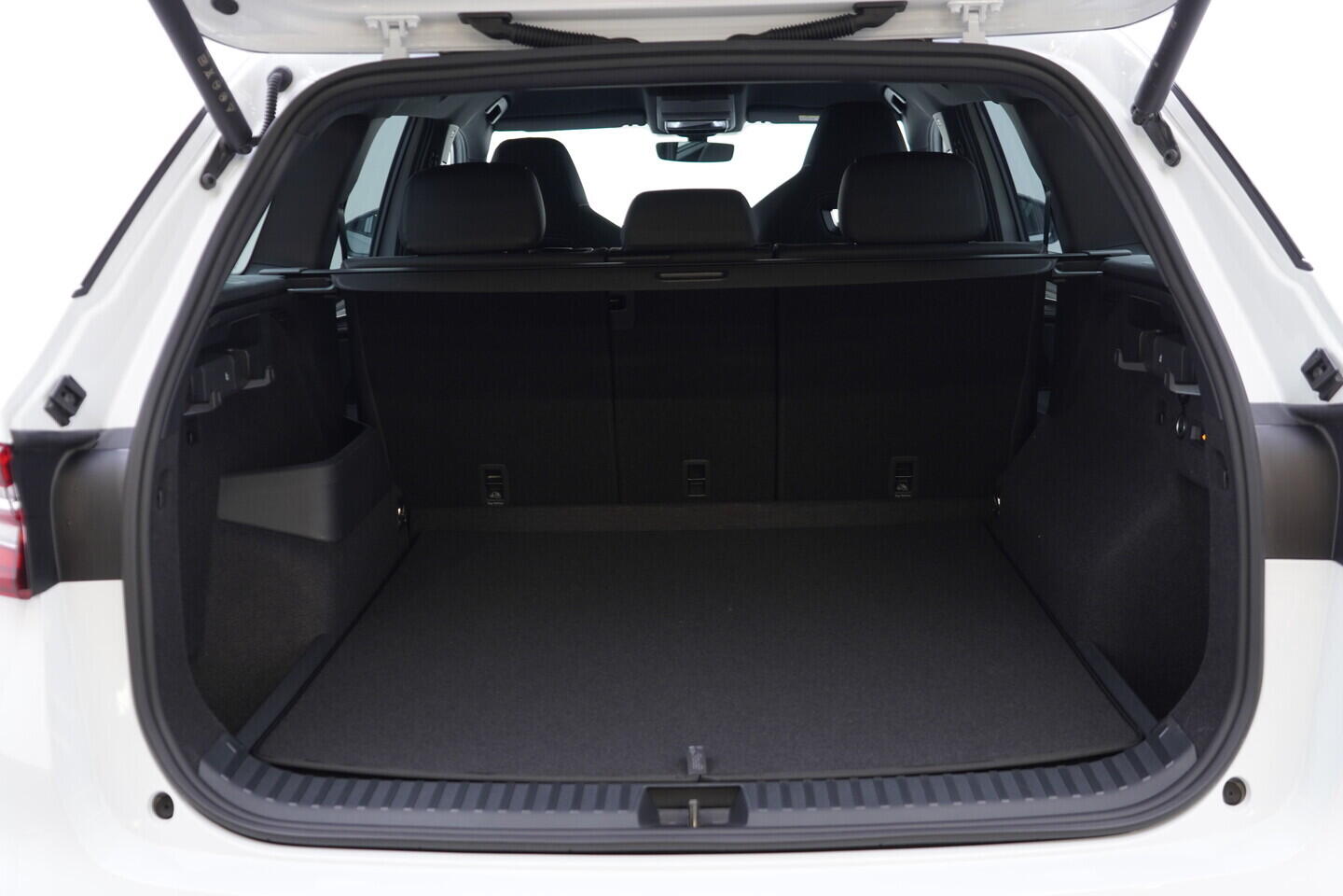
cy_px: 448
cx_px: 672
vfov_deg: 36.9
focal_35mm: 36
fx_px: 1343
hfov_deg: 53.1
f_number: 2.8
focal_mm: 24
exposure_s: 1/40
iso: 250
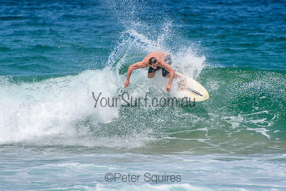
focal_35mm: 600
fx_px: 4768
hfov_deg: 3.4
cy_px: 96
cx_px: 143
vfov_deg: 2.3
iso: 250
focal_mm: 400
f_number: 5.6
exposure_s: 1/2000
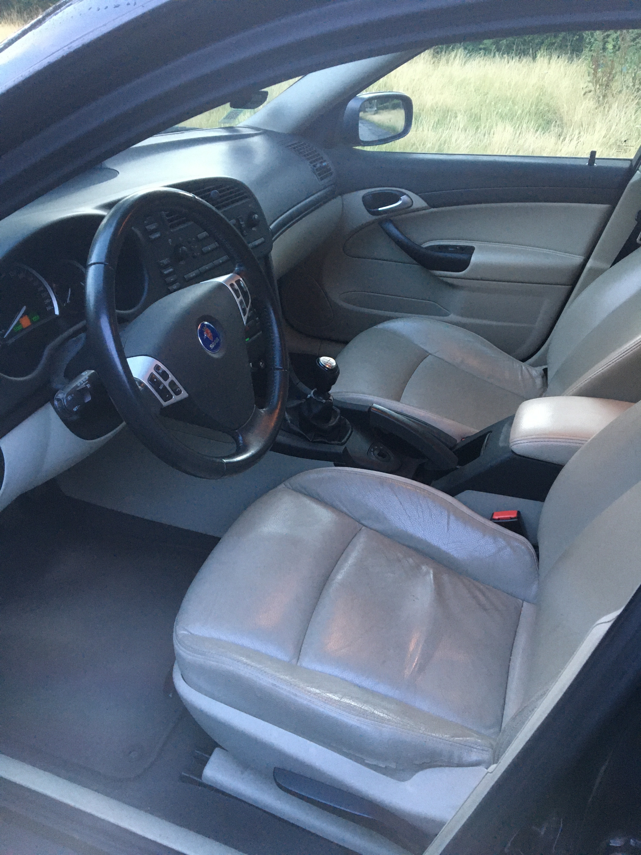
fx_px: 716
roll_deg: -2.1
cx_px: 320
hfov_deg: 48.2
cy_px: 428
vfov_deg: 61.7
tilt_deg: -31.7
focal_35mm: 29
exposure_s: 1/20
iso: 200
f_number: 2.2
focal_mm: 4.15
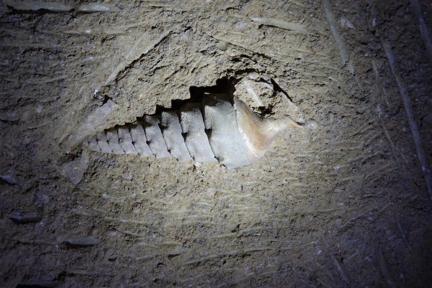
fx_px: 408
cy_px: 144
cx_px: 216
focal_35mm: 34
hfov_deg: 55.8
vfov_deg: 38.9
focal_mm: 12.56
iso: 125
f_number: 2.8
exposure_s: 1/40
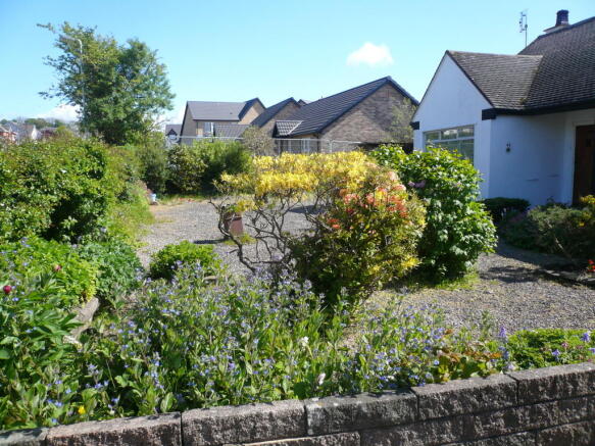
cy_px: 223
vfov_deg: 49.7
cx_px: 298
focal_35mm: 28
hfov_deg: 63.5
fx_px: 481
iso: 100
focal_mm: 4.6
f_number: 2.8
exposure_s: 1/800
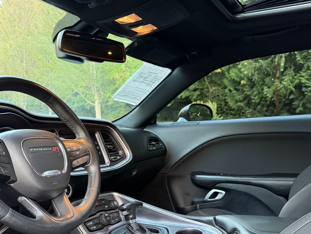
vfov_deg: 40.2
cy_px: 154
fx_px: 314
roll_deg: +1.1
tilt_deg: -6.3
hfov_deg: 52.5
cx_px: 141
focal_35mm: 35
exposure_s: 1/60
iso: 640
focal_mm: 6.76
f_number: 1.78
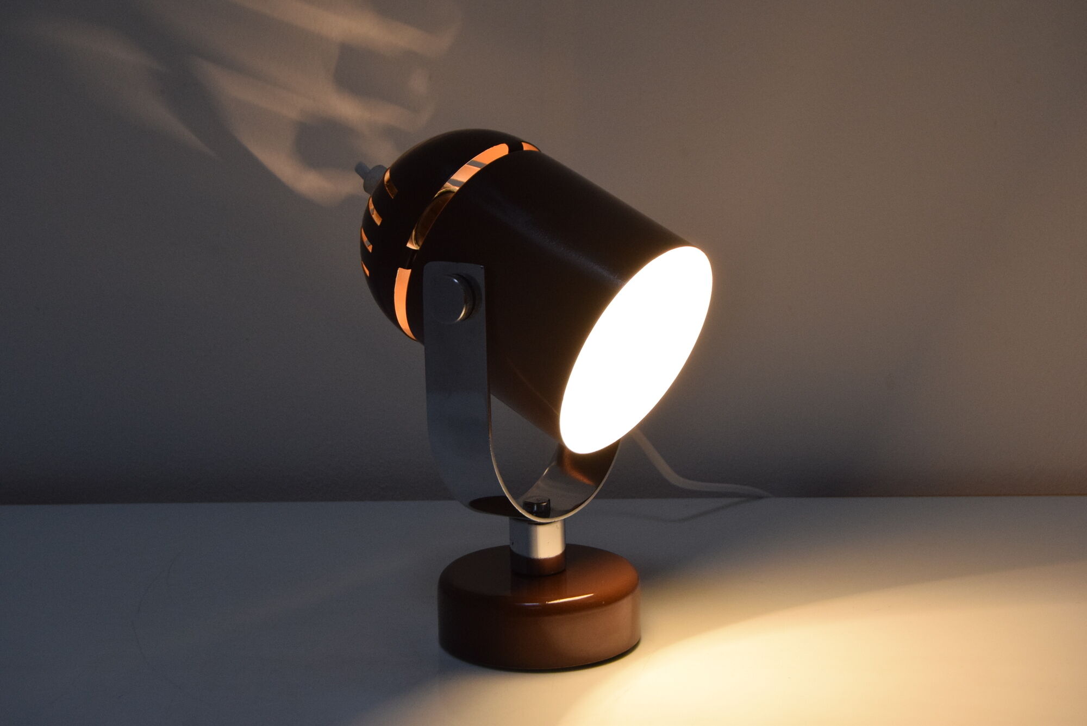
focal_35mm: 63
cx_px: 544
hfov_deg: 31.9
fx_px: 1904
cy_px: 363
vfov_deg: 21.6
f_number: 8
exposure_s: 1/250
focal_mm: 42
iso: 1600
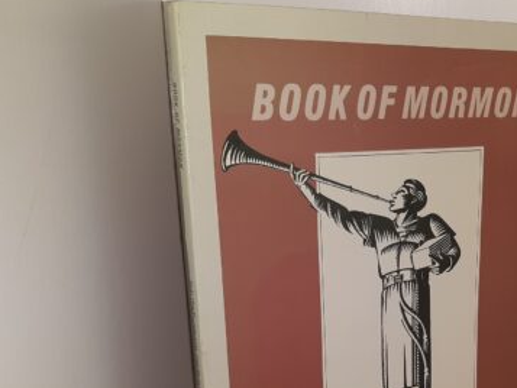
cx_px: 381
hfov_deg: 39.4
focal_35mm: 47
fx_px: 702
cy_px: 316
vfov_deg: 30.1
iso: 40
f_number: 1.7
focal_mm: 3.7
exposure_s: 1/141
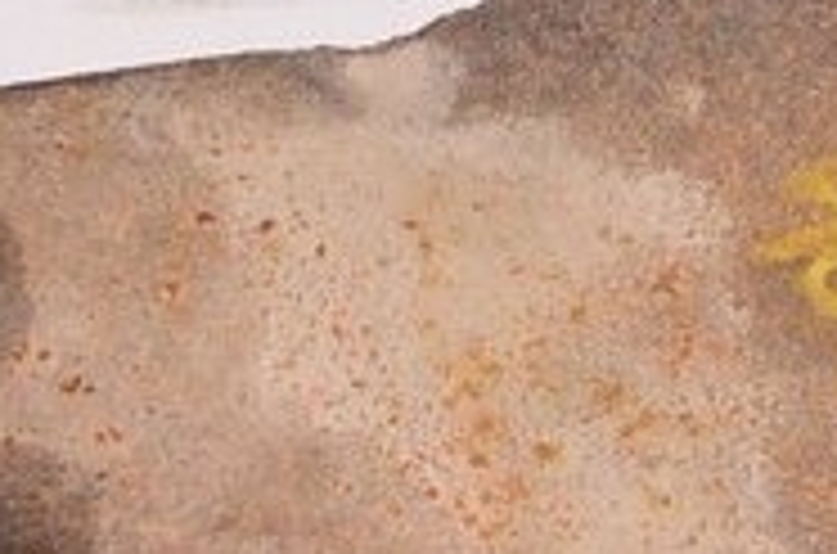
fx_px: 4221
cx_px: 855
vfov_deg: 7.5
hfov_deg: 11.2
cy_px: 448
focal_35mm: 182
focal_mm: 22
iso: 1600
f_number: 8
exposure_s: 1/80
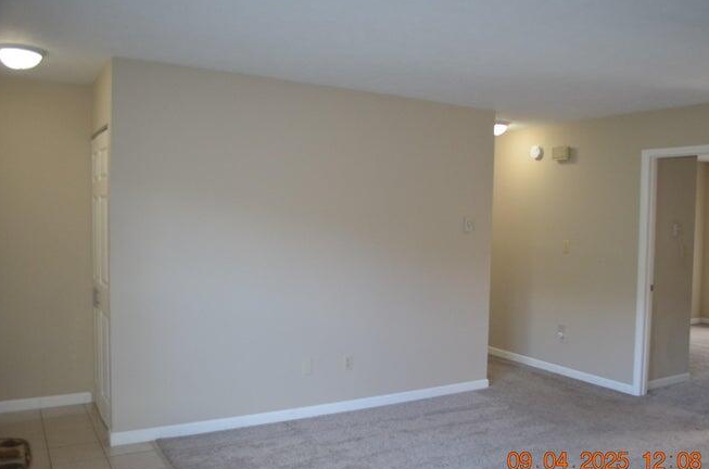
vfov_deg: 43.4
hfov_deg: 62.0
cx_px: 383
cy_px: 240
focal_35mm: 30
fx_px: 589
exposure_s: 1/60
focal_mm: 18
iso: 1400
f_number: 3.5
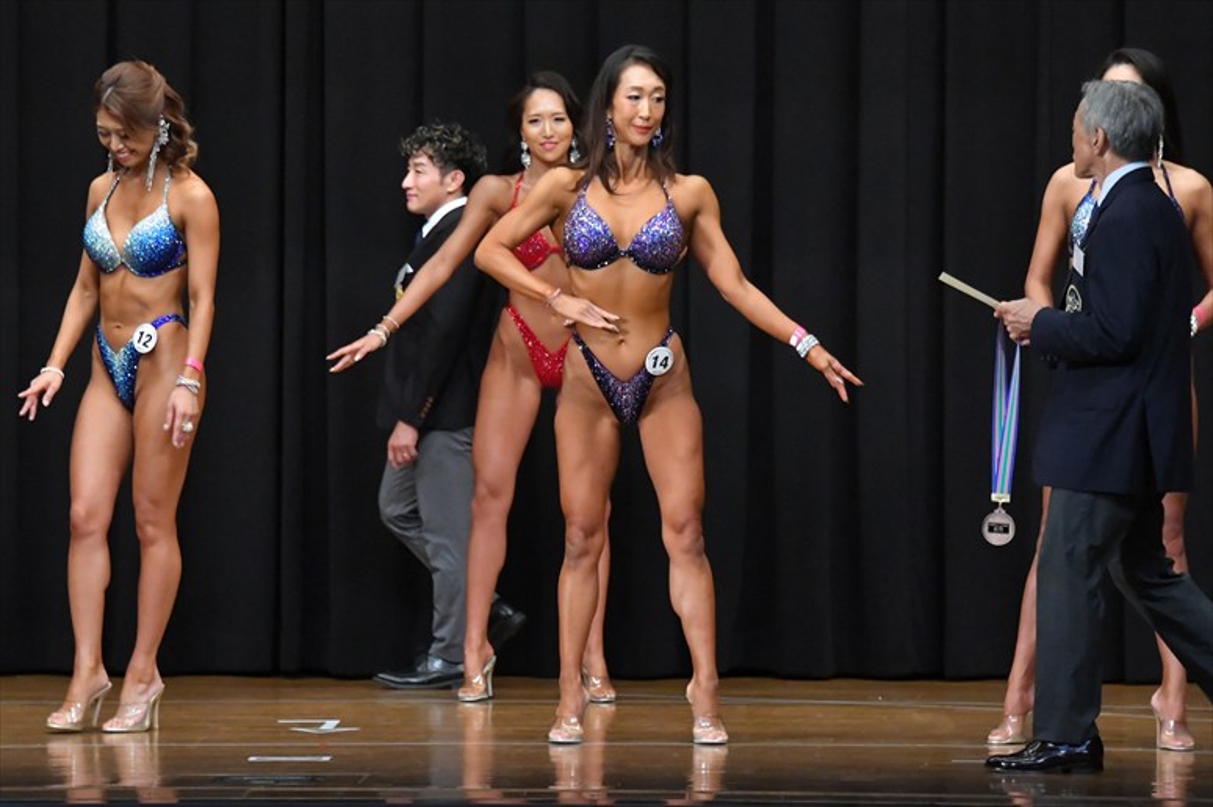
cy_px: 404
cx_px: 606
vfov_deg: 6.1
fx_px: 7578
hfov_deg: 9.2
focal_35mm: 225
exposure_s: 1/400
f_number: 5.6
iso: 8000
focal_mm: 150
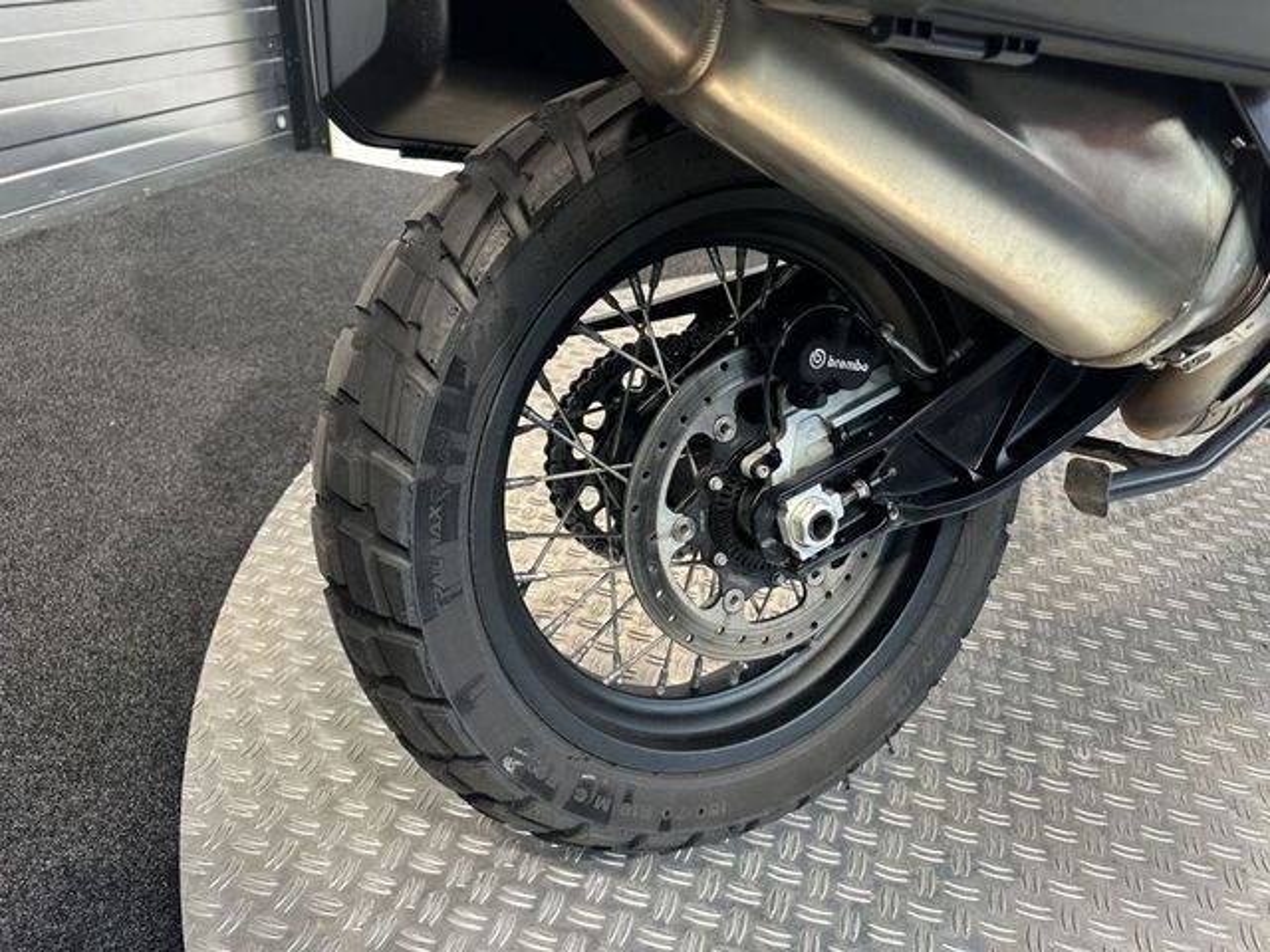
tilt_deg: -33.1
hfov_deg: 71.6
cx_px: 635
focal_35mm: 24
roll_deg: -4.5
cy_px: 476
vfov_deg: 56.8
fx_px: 881
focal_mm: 6.86
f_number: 1.78
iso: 160
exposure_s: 1/50
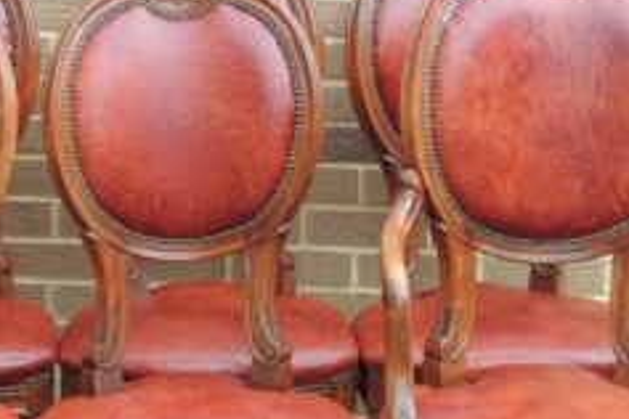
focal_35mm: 113
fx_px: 1974
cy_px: 260
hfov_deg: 17.7
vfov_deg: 12.1
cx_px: 29
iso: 100
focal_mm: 7.6
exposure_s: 1/60
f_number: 3.4
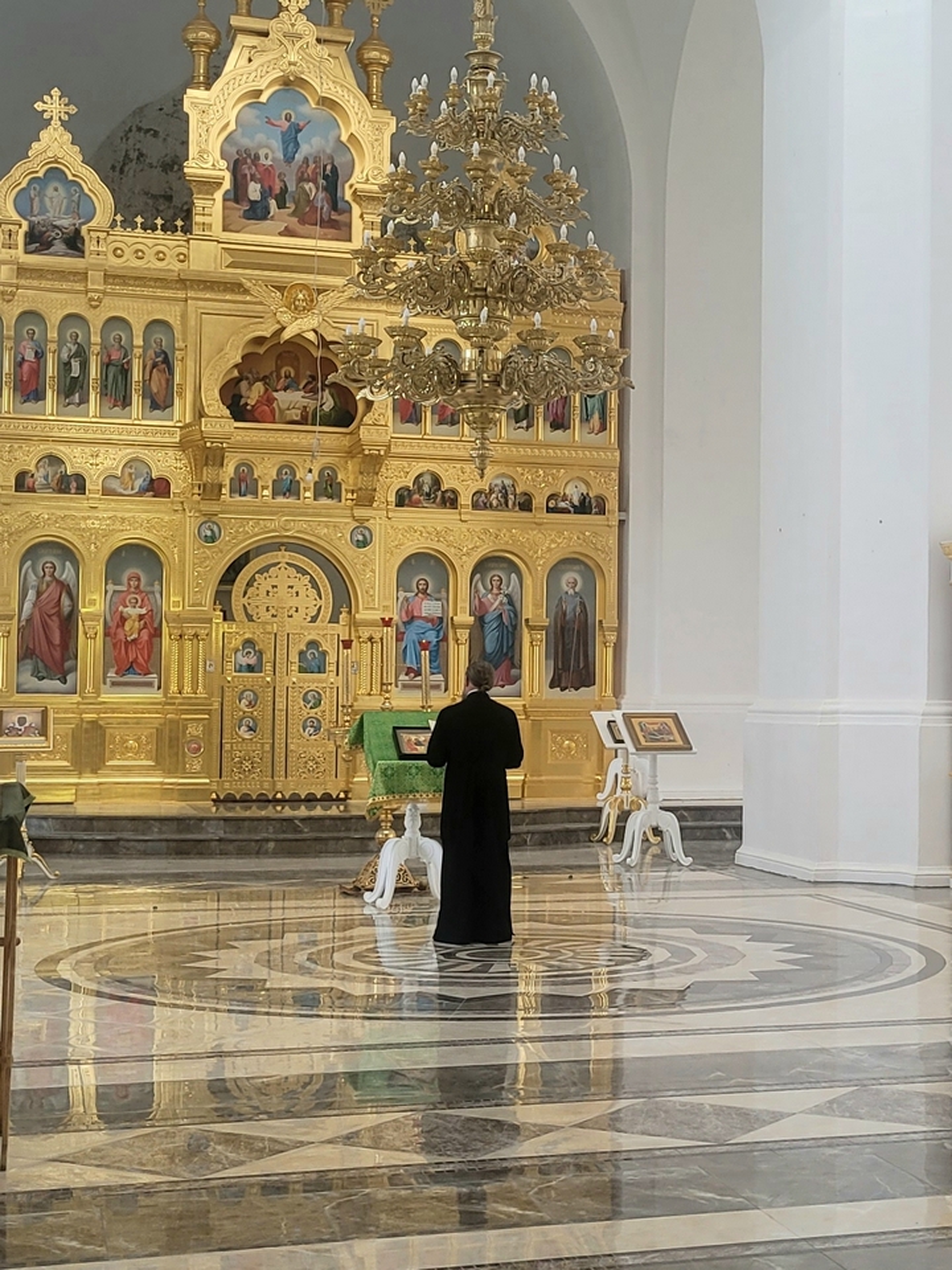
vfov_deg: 67.3
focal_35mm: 26
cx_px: 476
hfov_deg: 53.1
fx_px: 953
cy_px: 635
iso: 80
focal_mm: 5.4
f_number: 1.8
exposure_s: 1/100
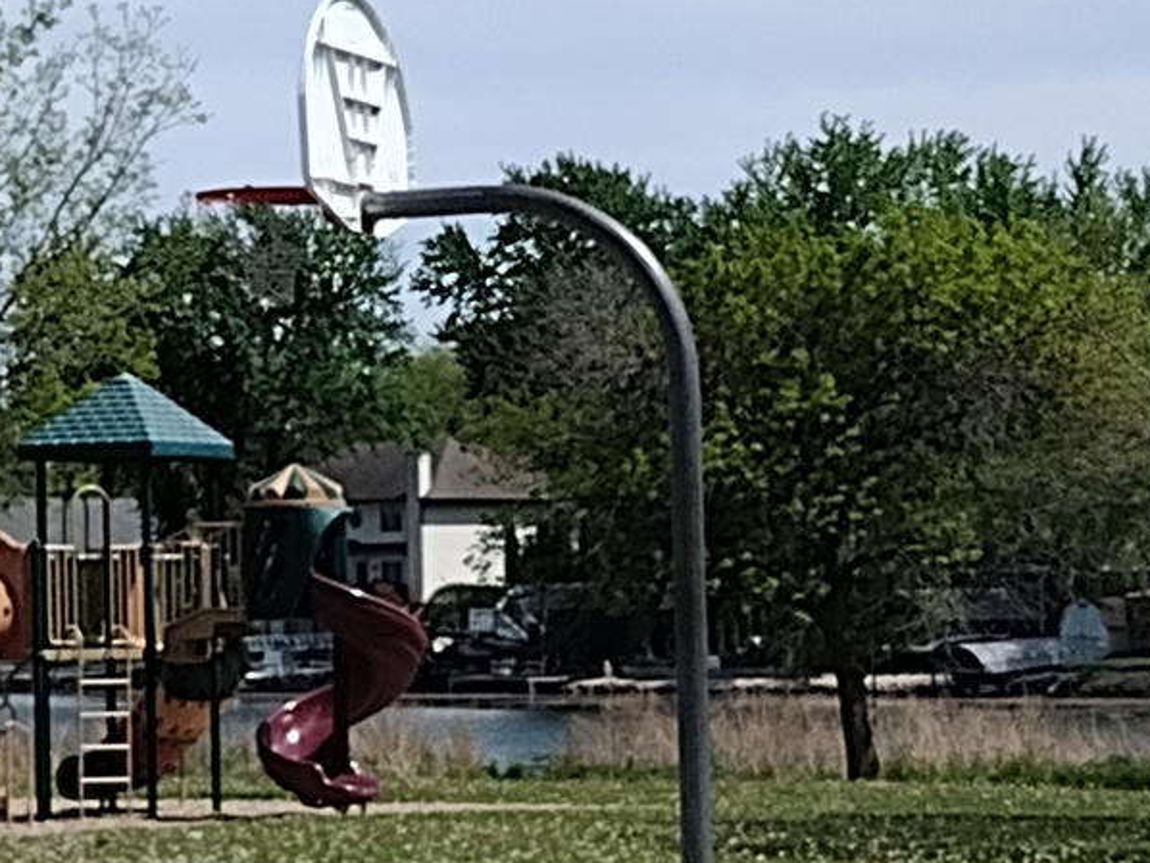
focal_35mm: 65
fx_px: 2160
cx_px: -115
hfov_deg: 27.3
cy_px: 308
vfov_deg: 22.5
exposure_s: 1/3065
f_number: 1.7
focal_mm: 4.71
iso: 100
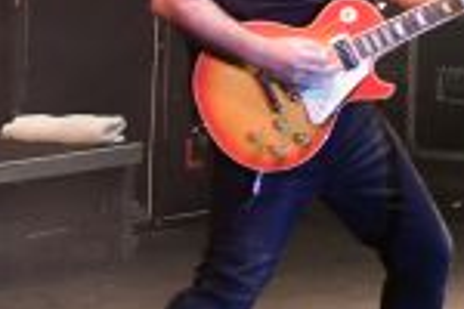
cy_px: -195
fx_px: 11019
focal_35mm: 855
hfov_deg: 2.4
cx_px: 1111
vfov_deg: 1.6
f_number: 2.8
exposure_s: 1/160
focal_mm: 95
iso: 1600
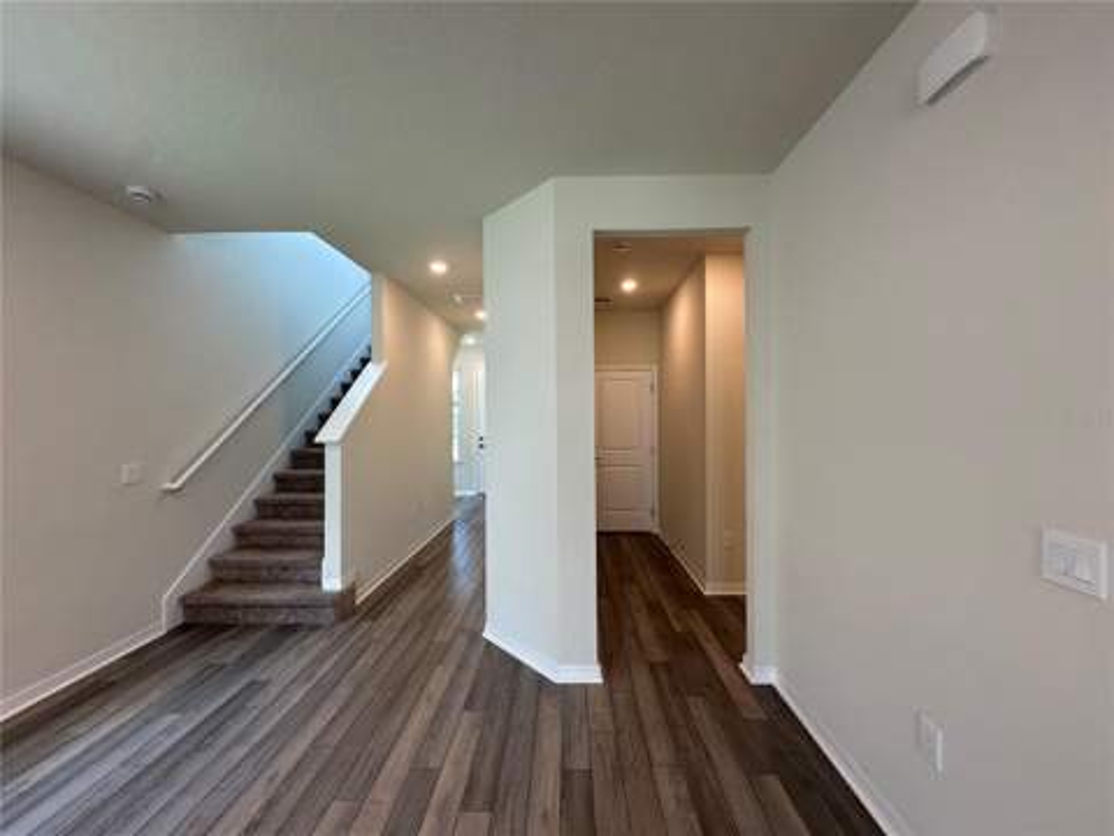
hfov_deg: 102.1
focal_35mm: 14
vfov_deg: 85.7
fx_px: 451
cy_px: 418
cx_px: 557
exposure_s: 1/120
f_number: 2.2
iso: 125
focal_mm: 2.22
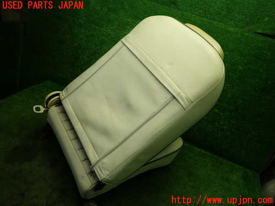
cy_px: 103
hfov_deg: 69.4
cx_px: 138
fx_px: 199
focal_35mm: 25
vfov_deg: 54.9
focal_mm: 4.5
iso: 100
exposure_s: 1/60
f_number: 2
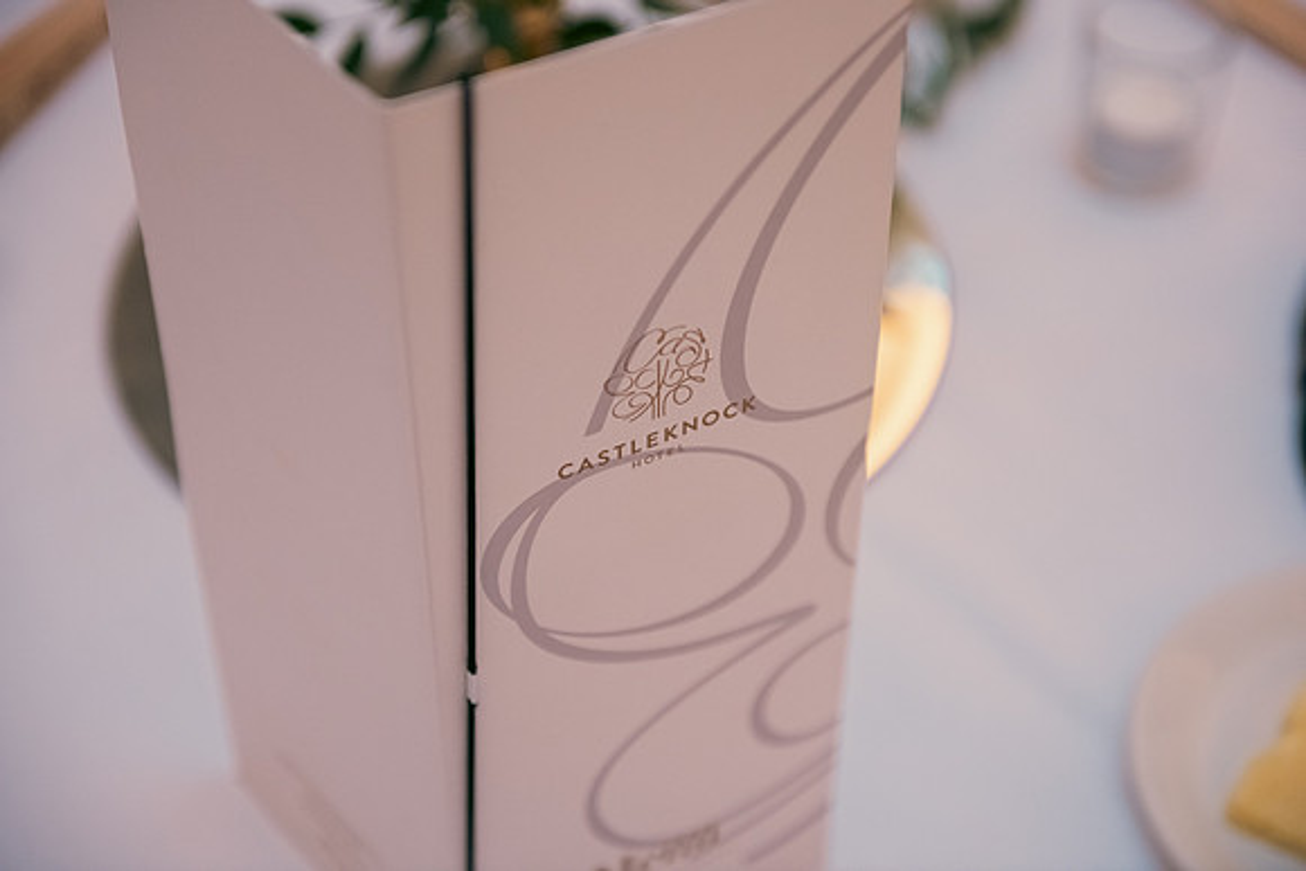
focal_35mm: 70
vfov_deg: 19.5
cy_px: 436
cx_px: 653
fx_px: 2540
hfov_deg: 28.8
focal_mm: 70
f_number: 3.5
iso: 1000
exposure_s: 1/160
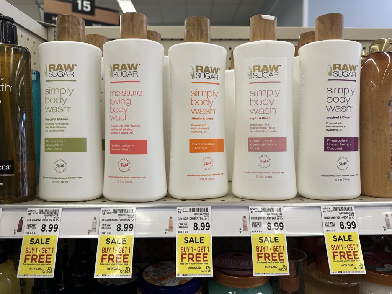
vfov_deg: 56.8
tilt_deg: -3.5
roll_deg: -0.1
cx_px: 196
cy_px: 147
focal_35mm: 24
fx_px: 272
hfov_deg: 71.6
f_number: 1.78
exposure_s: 1/121
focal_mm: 6.86
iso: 125
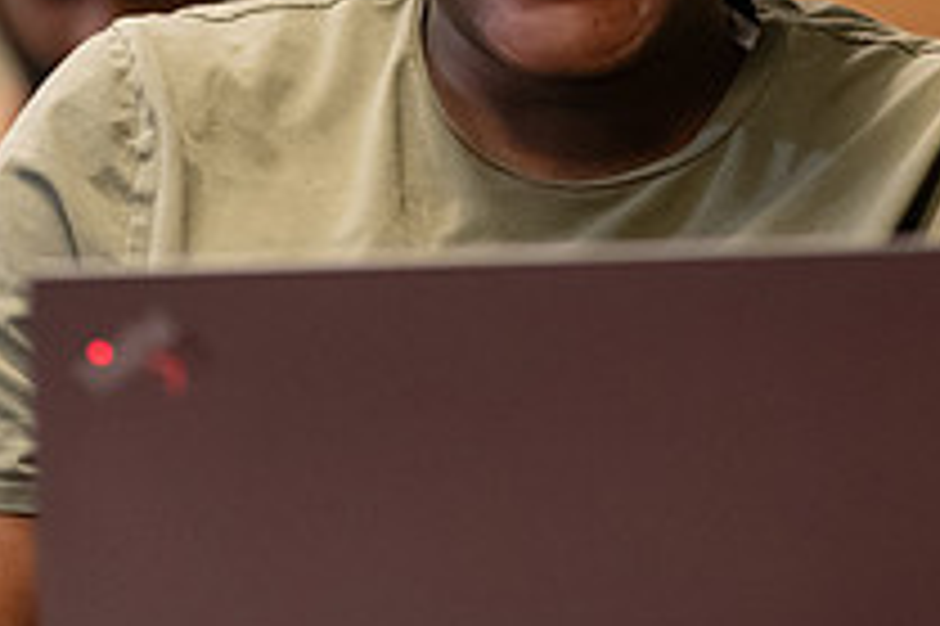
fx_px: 8401
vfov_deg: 4.3
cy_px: 43
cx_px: 387
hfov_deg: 6.4
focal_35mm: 322
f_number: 2.8
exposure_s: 1/200
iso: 2500
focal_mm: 116
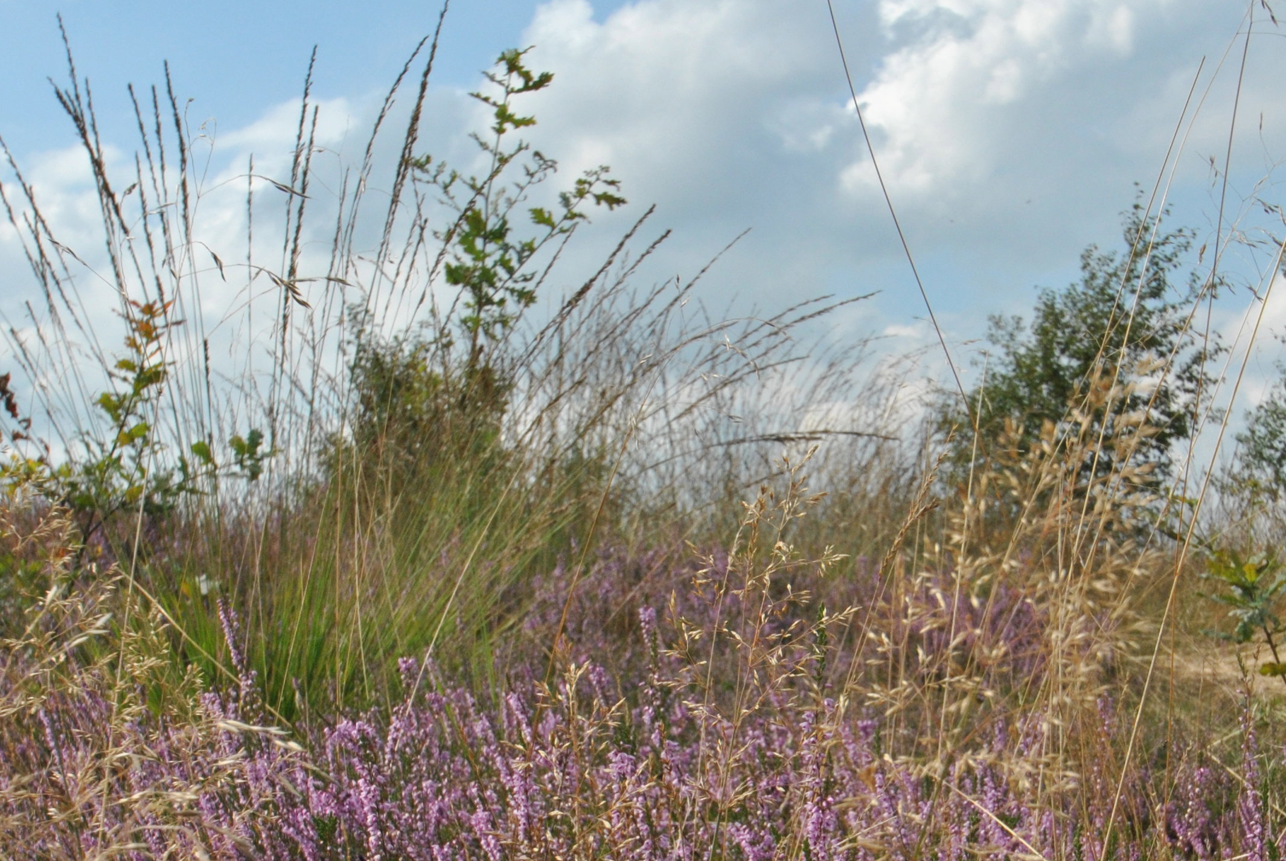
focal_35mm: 60
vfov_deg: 22.3
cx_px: 865
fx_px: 2146
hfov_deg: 33.1
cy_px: 703
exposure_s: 1/500
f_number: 11
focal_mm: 22
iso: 400
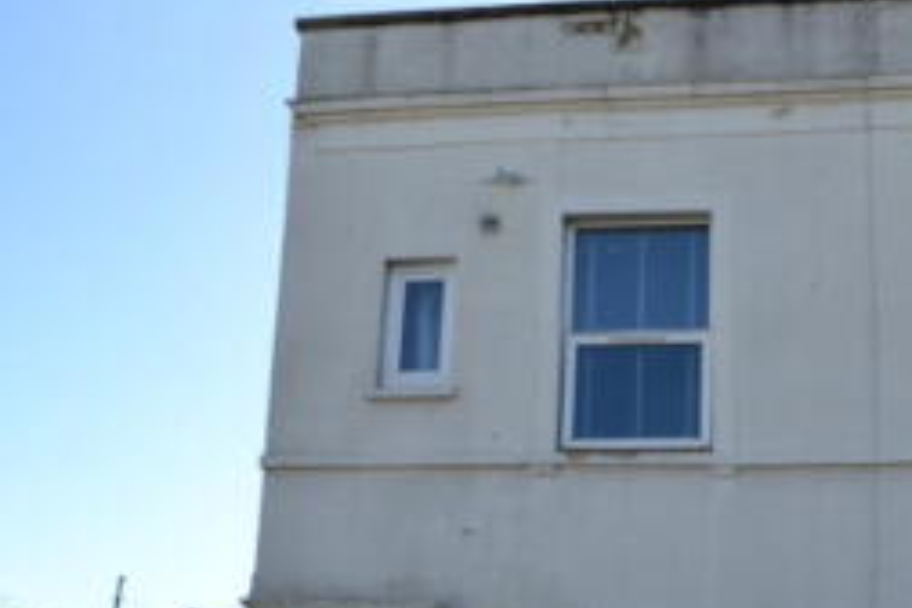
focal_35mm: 51
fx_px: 1292
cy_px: 480
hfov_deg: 38.1
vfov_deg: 26.0
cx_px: 659
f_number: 7.1
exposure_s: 1/200
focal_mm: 18
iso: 100
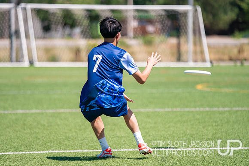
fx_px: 1717
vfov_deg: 5.5
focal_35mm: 248
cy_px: 97
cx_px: 117
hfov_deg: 8.3
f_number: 2.8
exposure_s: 1/8000
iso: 640
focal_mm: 191
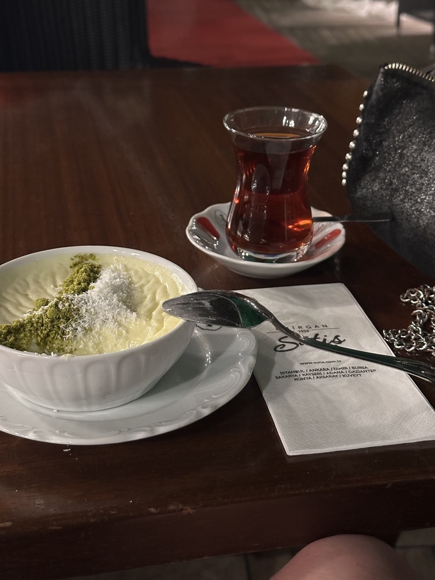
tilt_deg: -29.2
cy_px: 290
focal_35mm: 48
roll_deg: +0.4
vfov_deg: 39.7
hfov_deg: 30.3
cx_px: 218
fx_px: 804
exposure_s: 1/20
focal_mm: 6.86
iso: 640
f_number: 1.78
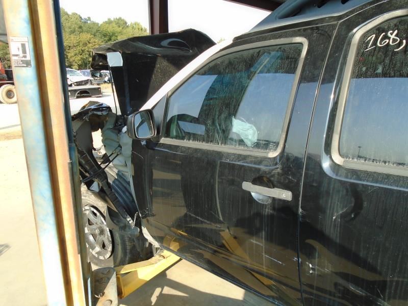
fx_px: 306
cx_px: 204
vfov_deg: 53.1
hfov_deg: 67.3
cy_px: 153
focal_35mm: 26
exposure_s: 1/200
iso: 100
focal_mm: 4.6
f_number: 3.2
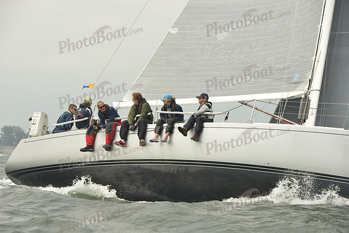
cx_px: 174
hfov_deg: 17.1
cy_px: 116
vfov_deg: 11.4
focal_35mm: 120
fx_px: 1164
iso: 320
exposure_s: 1/1250
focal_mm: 120
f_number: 8
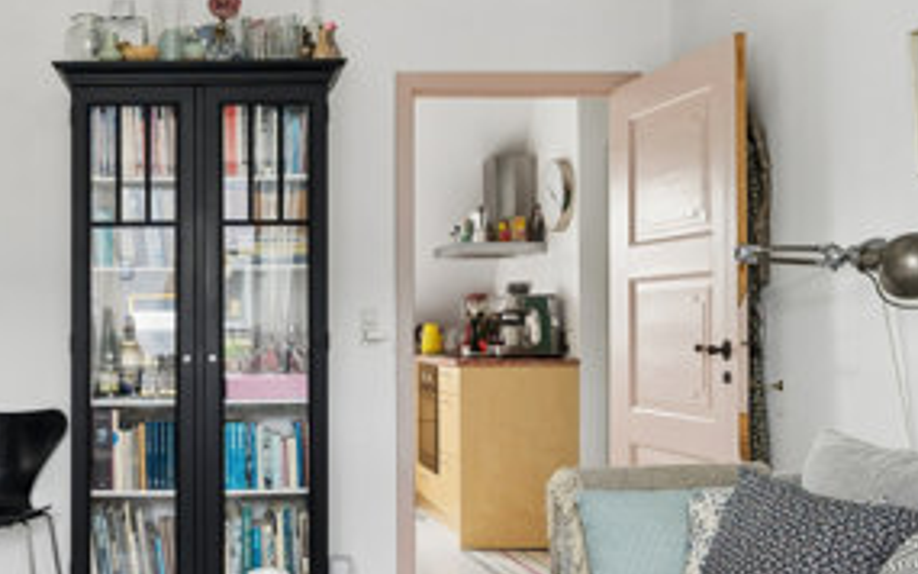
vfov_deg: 32.0
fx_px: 1001
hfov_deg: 46.8
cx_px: 190
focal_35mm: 40
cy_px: 302
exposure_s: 1/50
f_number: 5.6
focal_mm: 14
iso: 200
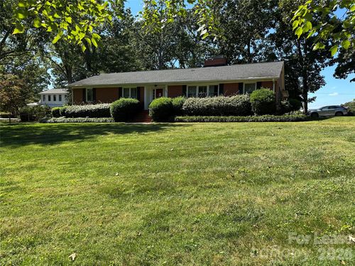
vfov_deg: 56.8
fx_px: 246
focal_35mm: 24
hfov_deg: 71.6
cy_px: 133
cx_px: 178
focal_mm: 6.86
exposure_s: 1/1639
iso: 80
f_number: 1.78
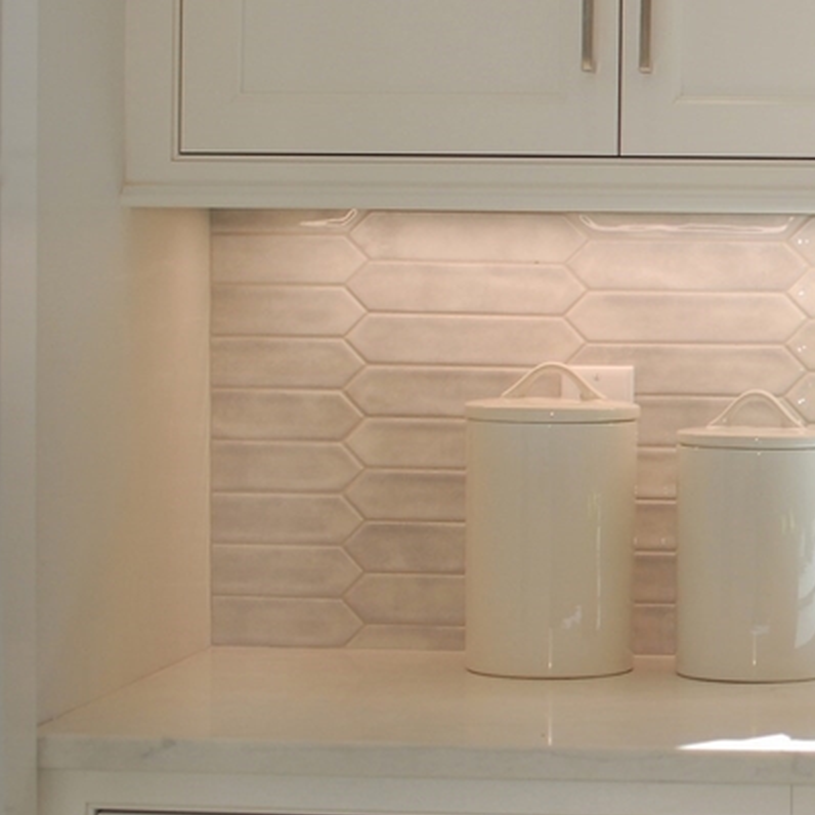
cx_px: 1007
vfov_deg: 15.1
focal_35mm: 115
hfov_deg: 14.6
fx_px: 3066
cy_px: 389
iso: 200
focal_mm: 35
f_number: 2.5
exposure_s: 1/640
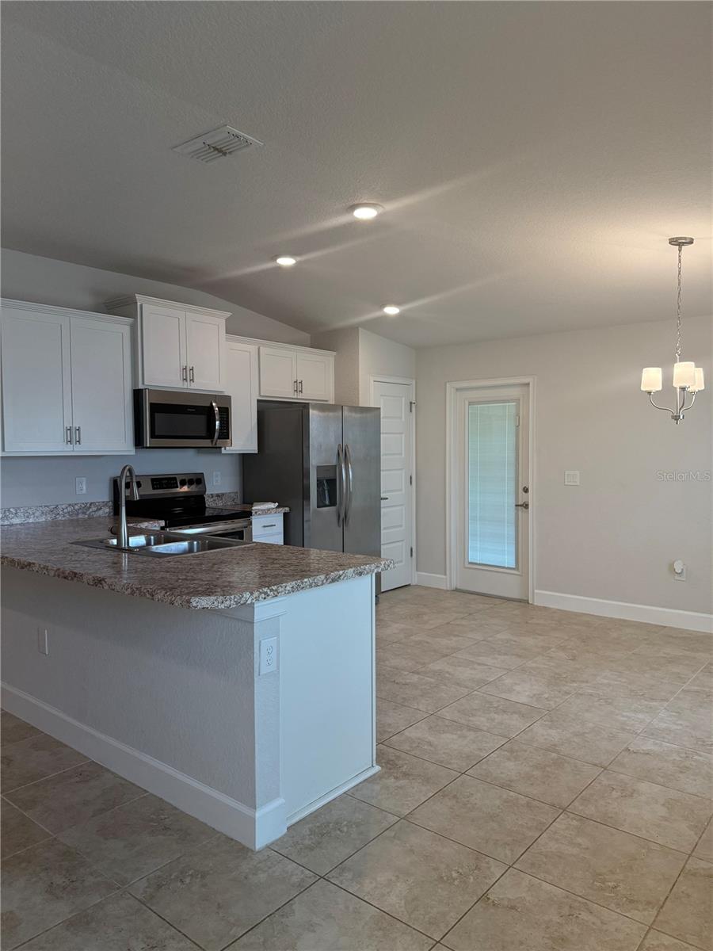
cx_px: 356
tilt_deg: -1.9
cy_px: 476
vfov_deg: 71.6
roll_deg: +0.5
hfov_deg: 56.8
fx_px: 659
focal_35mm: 24
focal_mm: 6.76
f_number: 1.78
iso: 200
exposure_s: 1/229
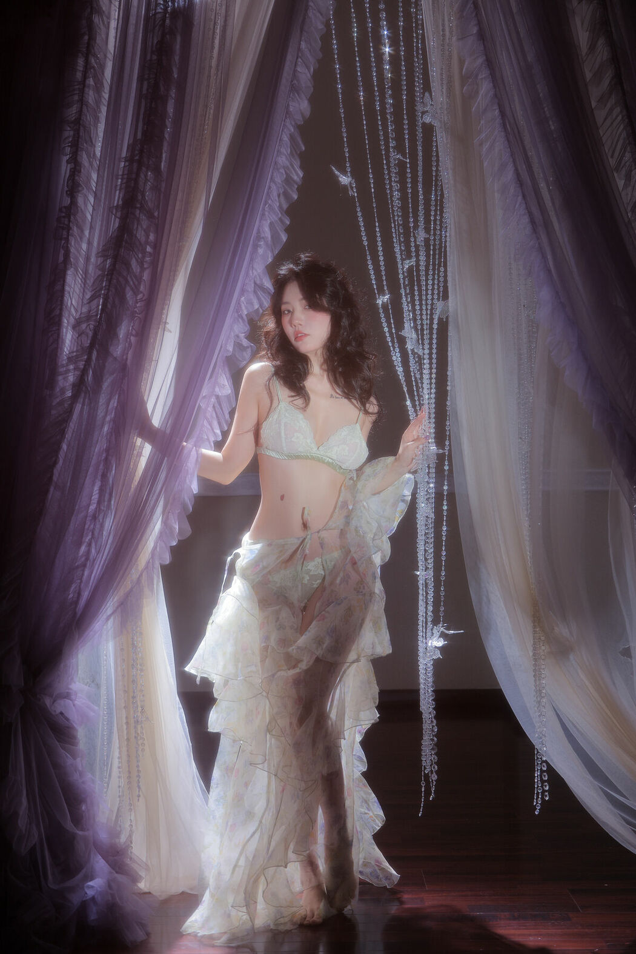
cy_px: 477
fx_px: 1219
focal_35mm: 46
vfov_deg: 42.7
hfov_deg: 29.2
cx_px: 318
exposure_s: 1/200
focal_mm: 47
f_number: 4
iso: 800
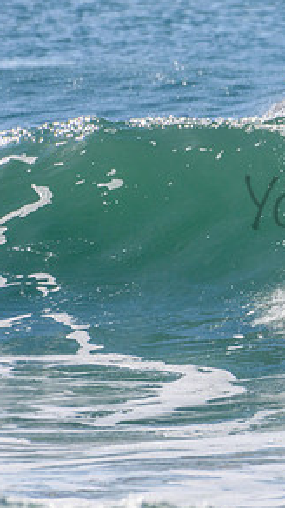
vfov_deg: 1.4
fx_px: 20969
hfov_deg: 0.8
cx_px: 424
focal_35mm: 1559
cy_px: 187
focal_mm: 500
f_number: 5.6
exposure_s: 1/2000
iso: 220
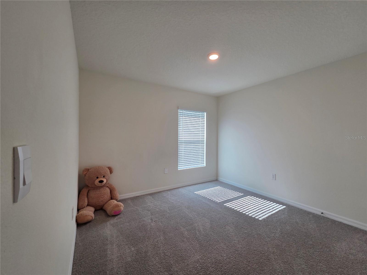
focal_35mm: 13
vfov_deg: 89.9
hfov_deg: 106.2
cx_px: 184
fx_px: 138
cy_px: 138
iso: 125
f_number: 2.2
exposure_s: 1/120
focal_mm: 2.2
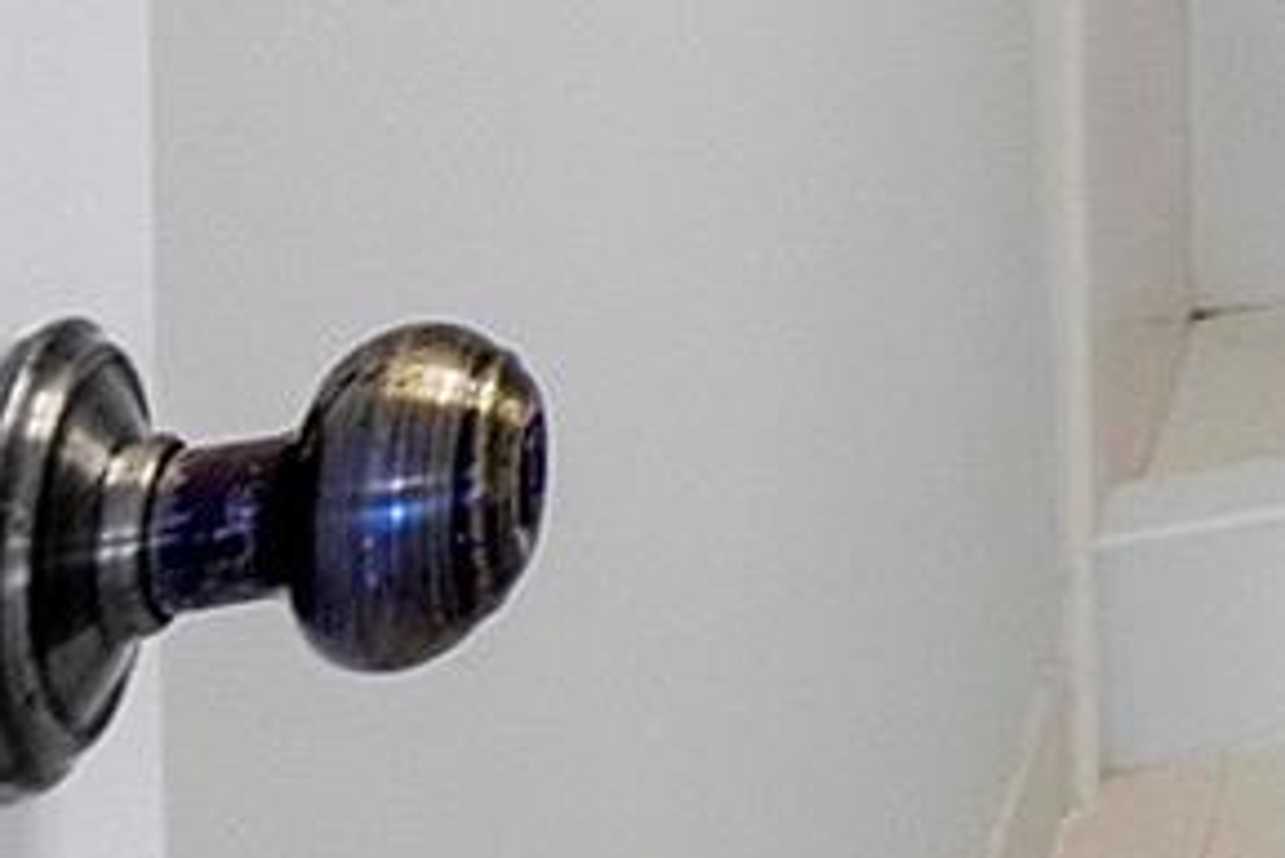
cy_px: -689
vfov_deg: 14.5
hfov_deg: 13.4
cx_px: 3410
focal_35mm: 83
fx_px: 2964
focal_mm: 10
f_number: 5
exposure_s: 1/100
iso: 250
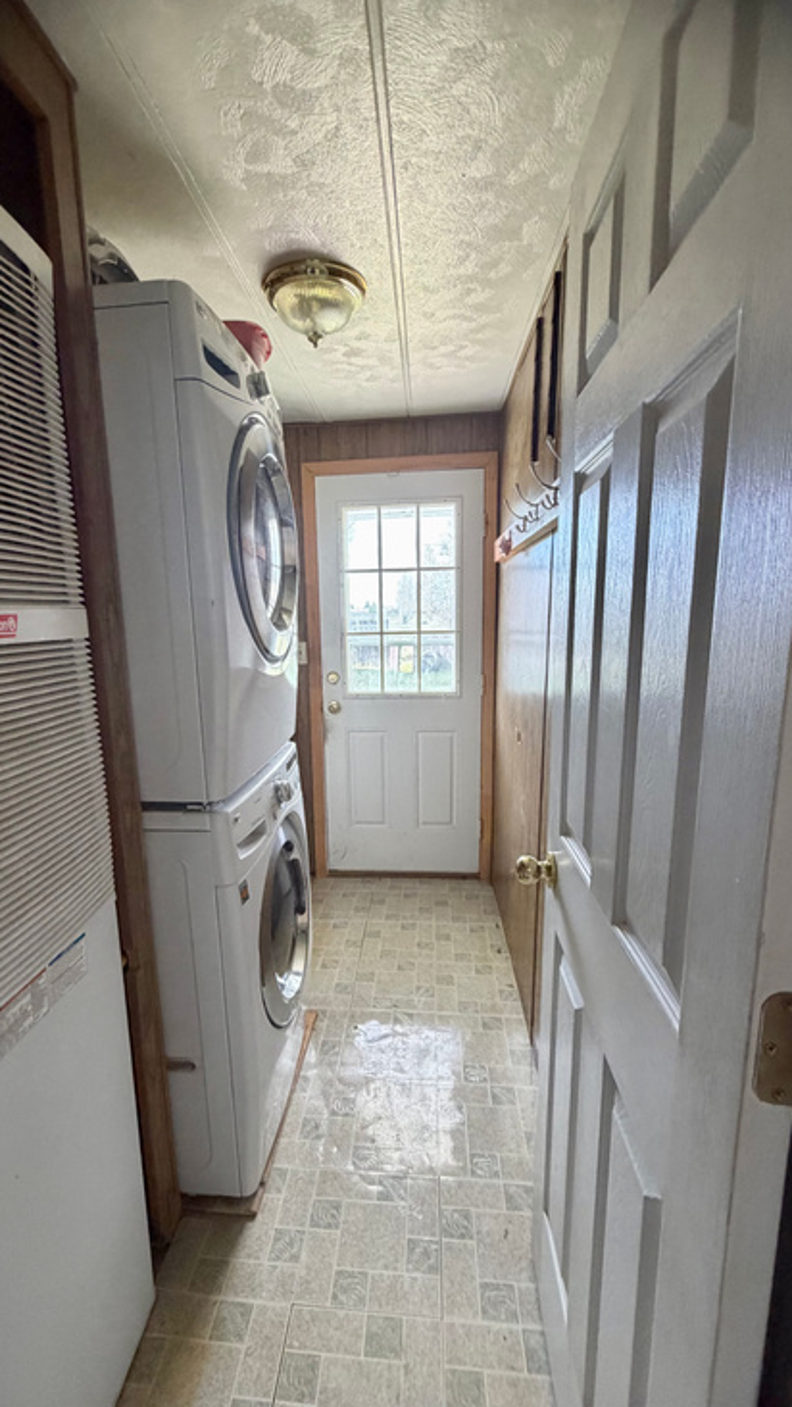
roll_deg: +3.0
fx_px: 597
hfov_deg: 67.0
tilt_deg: -11.2
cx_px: 365
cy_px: 728
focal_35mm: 16
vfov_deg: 99.3
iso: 320
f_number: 2.2
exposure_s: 1/98
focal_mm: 2.22
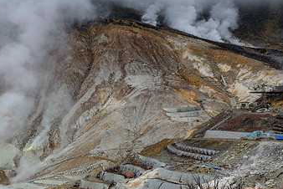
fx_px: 378
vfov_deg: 28.1
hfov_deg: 38.9
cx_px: 42
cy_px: 91
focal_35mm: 48
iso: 64
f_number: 5.6
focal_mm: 28
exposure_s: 1/100
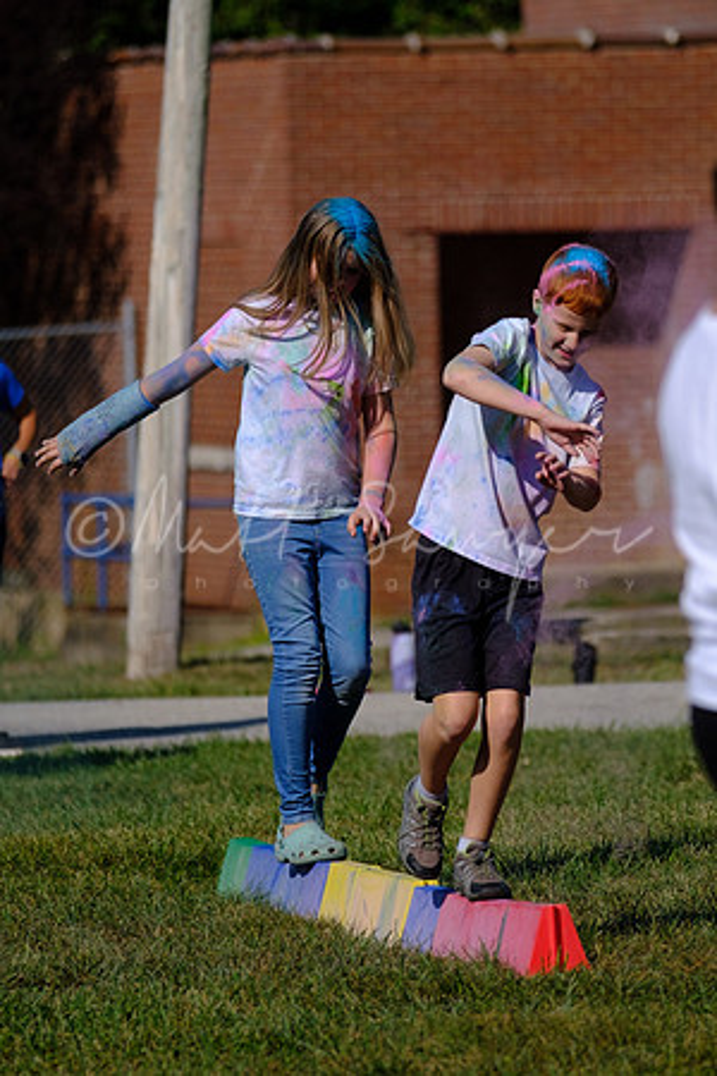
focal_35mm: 314
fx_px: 9378
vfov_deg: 6.6
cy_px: 425
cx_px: 434
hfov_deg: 4.4
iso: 200
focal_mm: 115
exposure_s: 1/6400
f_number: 2.8
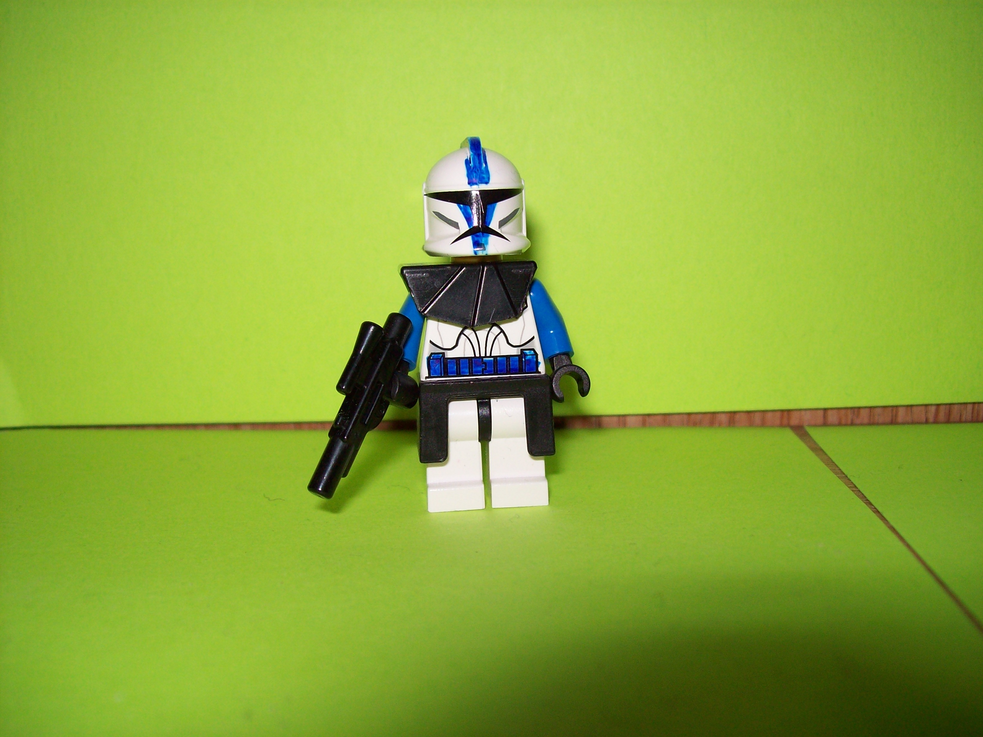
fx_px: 1022
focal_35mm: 36
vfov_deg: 39.7
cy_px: 368
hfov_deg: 51.4
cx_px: 492
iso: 80
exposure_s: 1/64
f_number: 2.7
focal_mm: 6
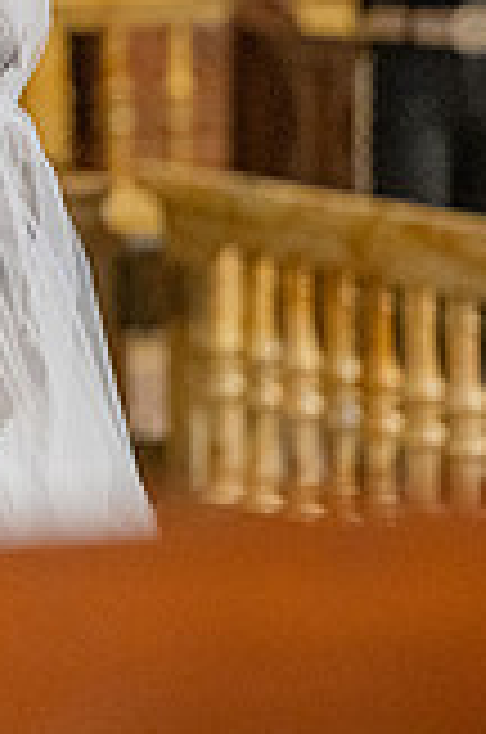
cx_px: -662
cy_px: -7
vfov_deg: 5.7
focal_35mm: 364
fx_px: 7402
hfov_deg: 3.7
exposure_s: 1/200
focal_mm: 102
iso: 2000
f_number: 2.8
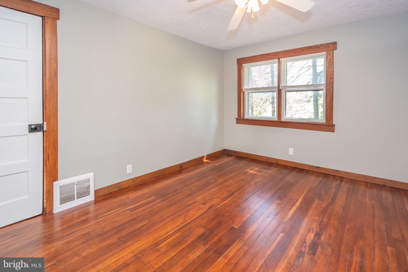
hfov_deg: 100.4
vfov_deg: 77.3
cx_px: 204
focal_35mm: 15
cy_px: 136
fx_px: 170
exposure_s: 1/50
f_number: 3.5
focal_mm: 10
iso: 500
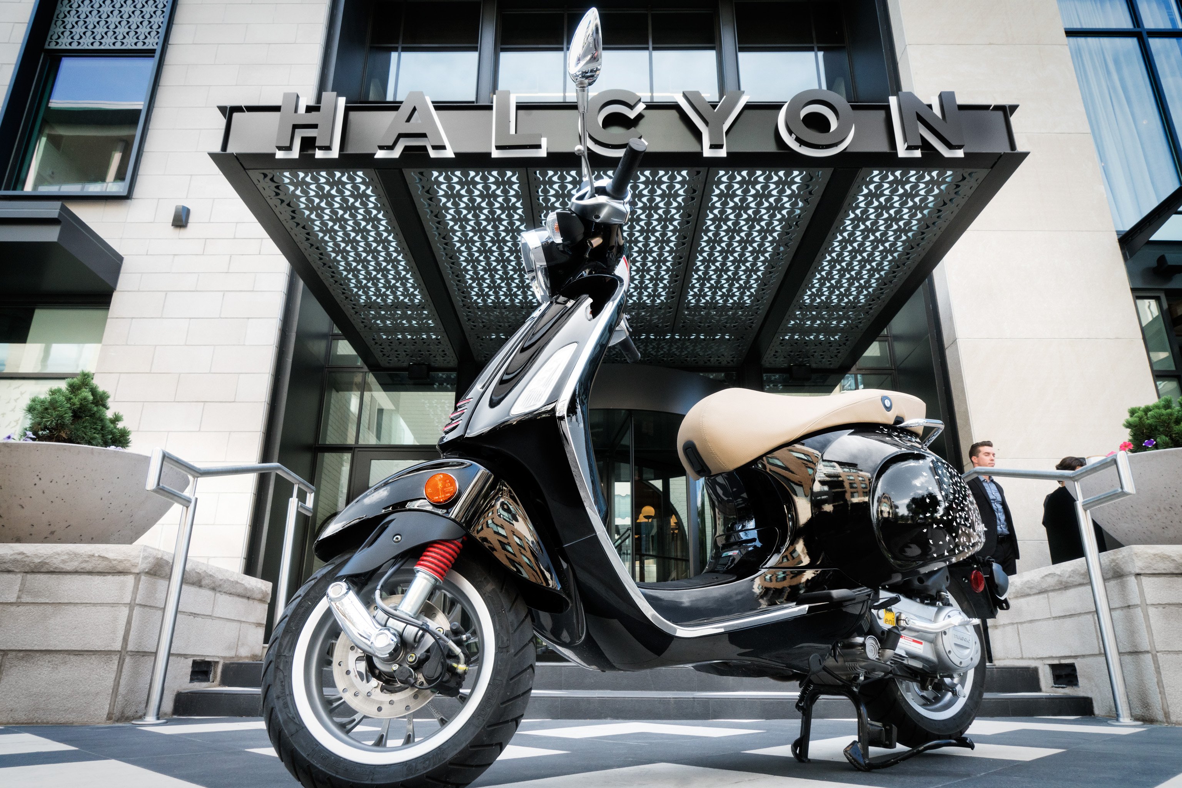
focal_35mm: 24
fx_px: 788
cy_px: 394
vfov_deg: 53.1
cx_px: 591
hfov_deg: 73.7
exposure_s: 1/160
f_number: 13
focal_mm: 24
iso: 1600
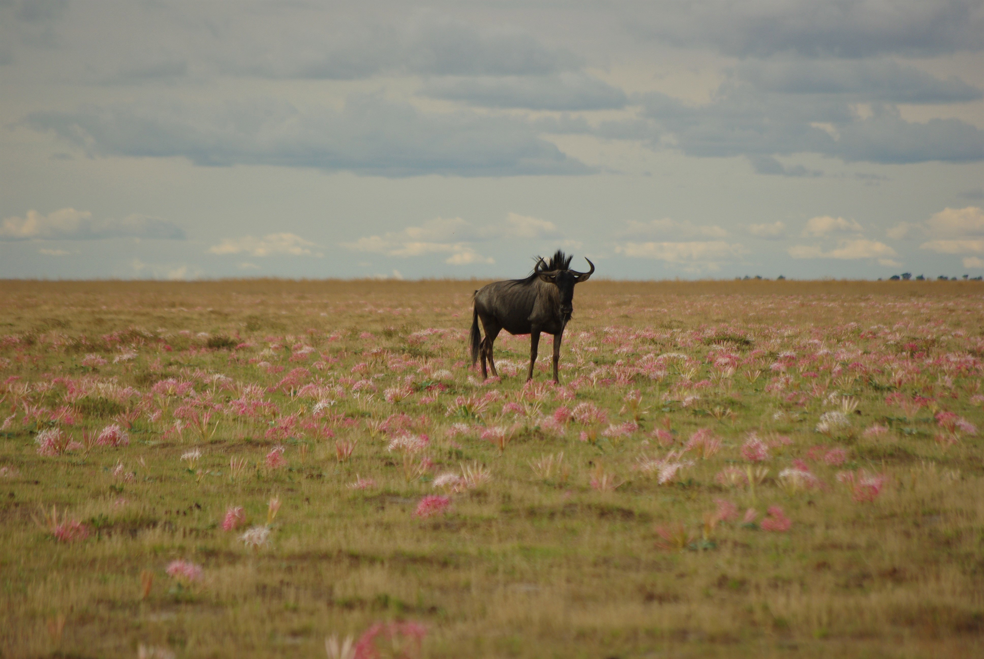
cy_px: 330
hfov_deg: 6.9
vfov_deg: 4.6
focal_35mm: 300
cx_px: 492
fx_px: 8210
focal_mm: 200
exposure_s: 1/500
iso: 200
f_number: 6.7
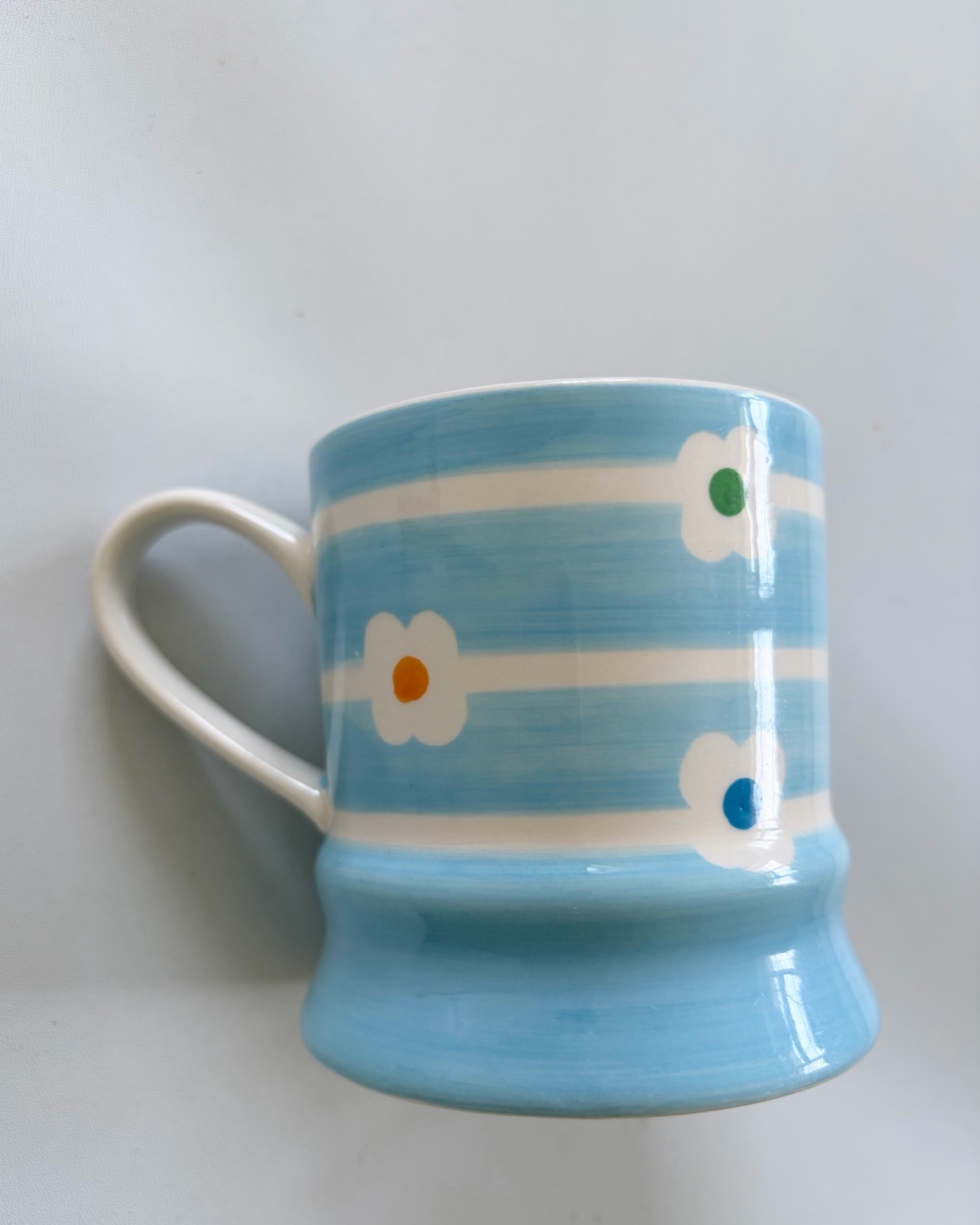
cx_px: 476
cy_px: 659
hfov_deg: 51.5
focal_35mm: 28
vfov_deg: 62.1
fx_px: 1015
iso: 80
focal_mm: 5.96
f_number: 1.6
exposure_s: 1/121
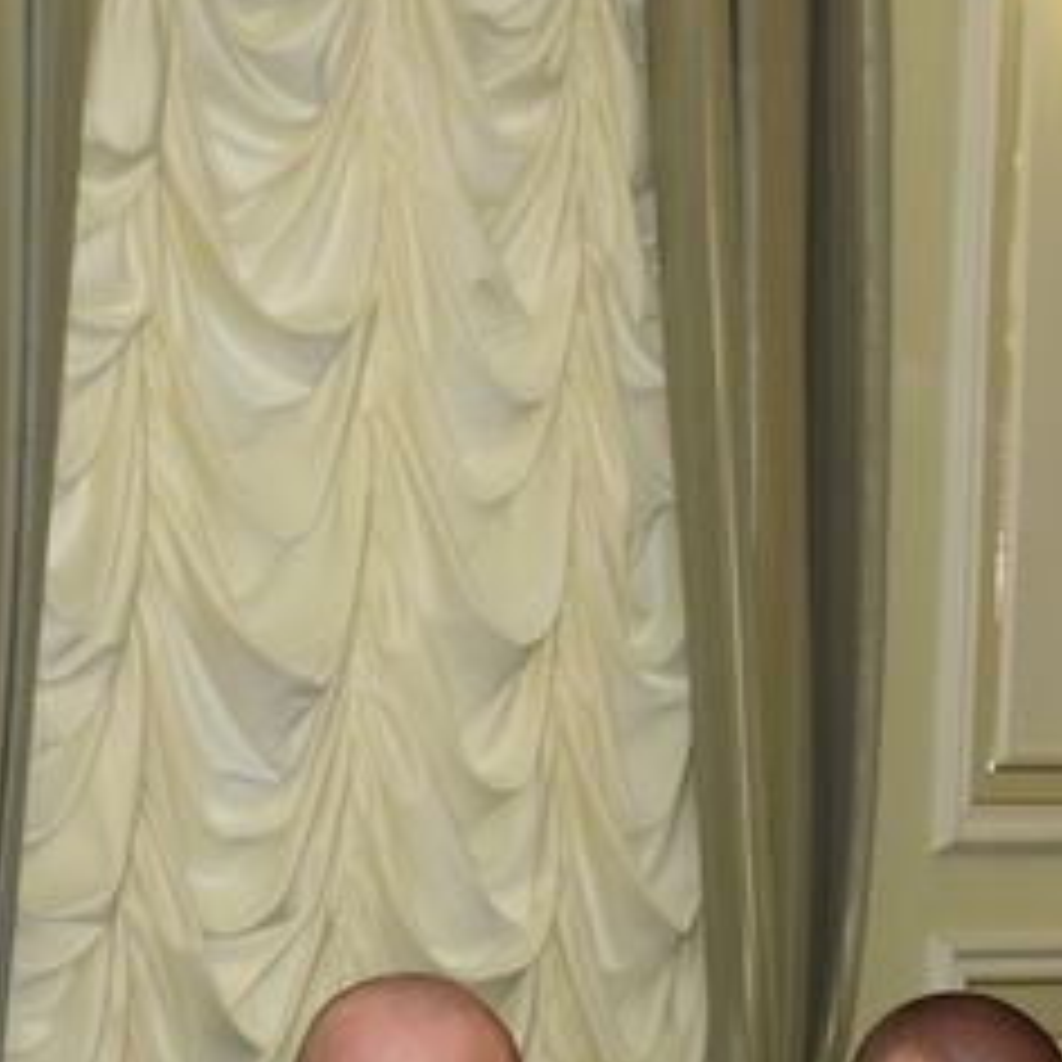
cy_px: 1411
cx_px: 76
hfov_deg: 9.1
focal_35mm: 192
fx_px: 6664
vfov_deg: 9.0
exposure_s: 1/200
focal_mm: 38
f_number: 4.5
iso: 800
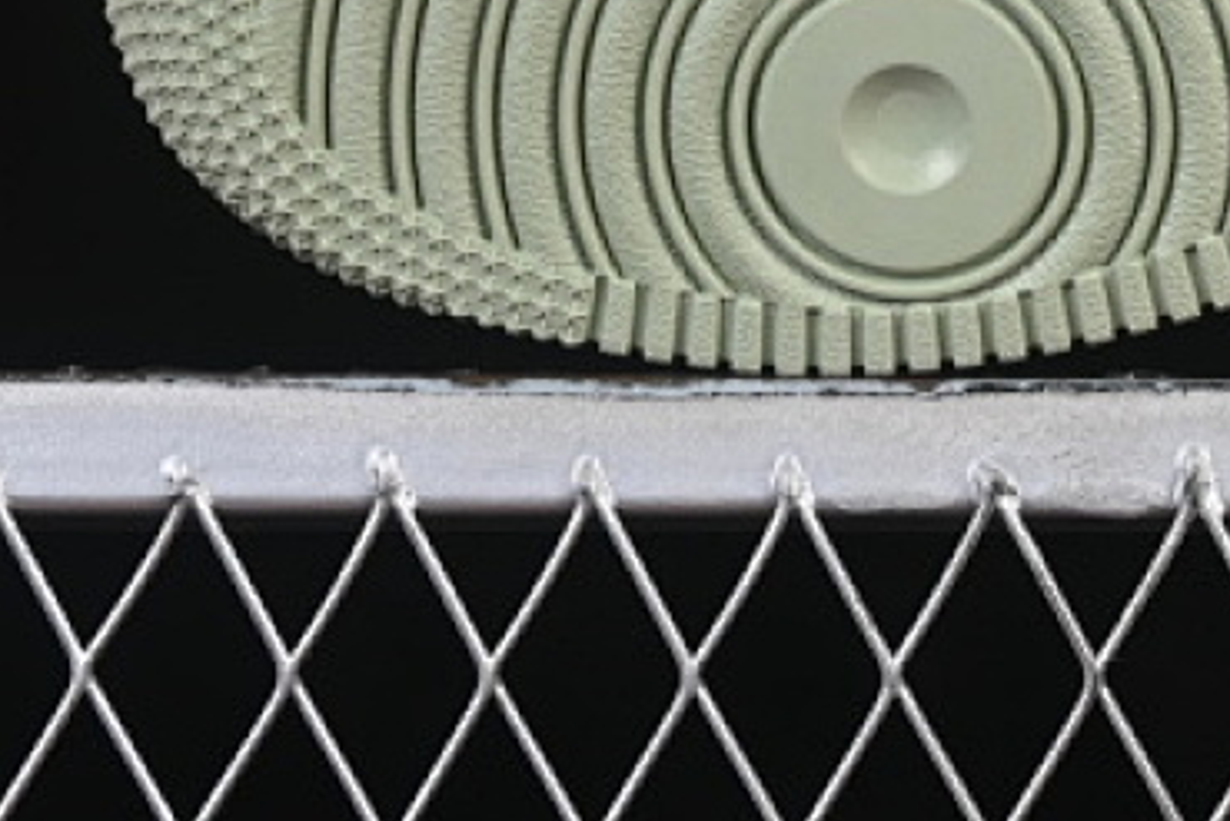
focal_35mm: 219
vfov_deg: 6.2
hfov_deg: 9.3
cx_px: 1416
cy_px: -369
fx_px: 7485
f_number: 7.1
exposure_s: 1/80
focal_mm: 50
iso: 160
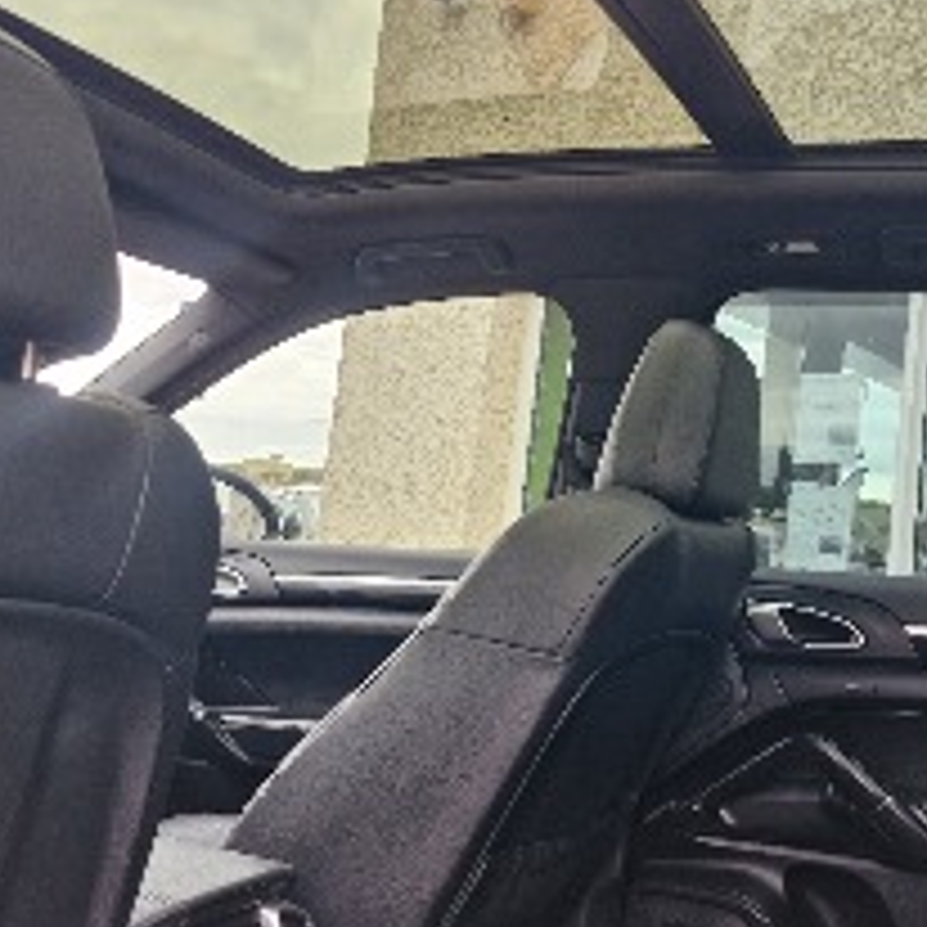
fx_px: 1242
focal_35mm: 41
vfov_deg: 40.9
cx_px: 630
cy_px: 428
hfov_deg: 40.3
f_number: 1.8
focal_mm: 5.54
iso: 160
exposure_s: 1/100
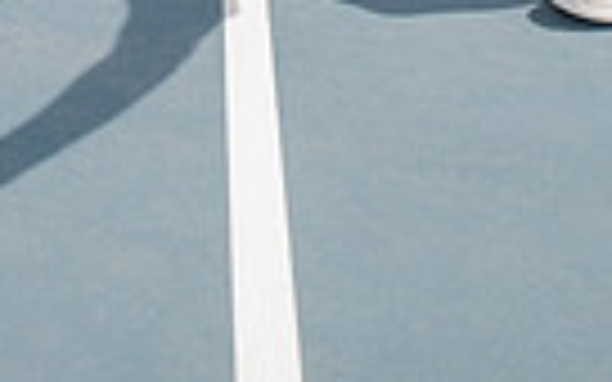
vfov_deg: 10.8
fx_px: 1685
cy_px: -571
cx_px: 225
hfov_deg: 20.5
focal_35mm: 101
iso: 100
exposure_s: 1/320
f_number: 7.1
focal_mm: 30
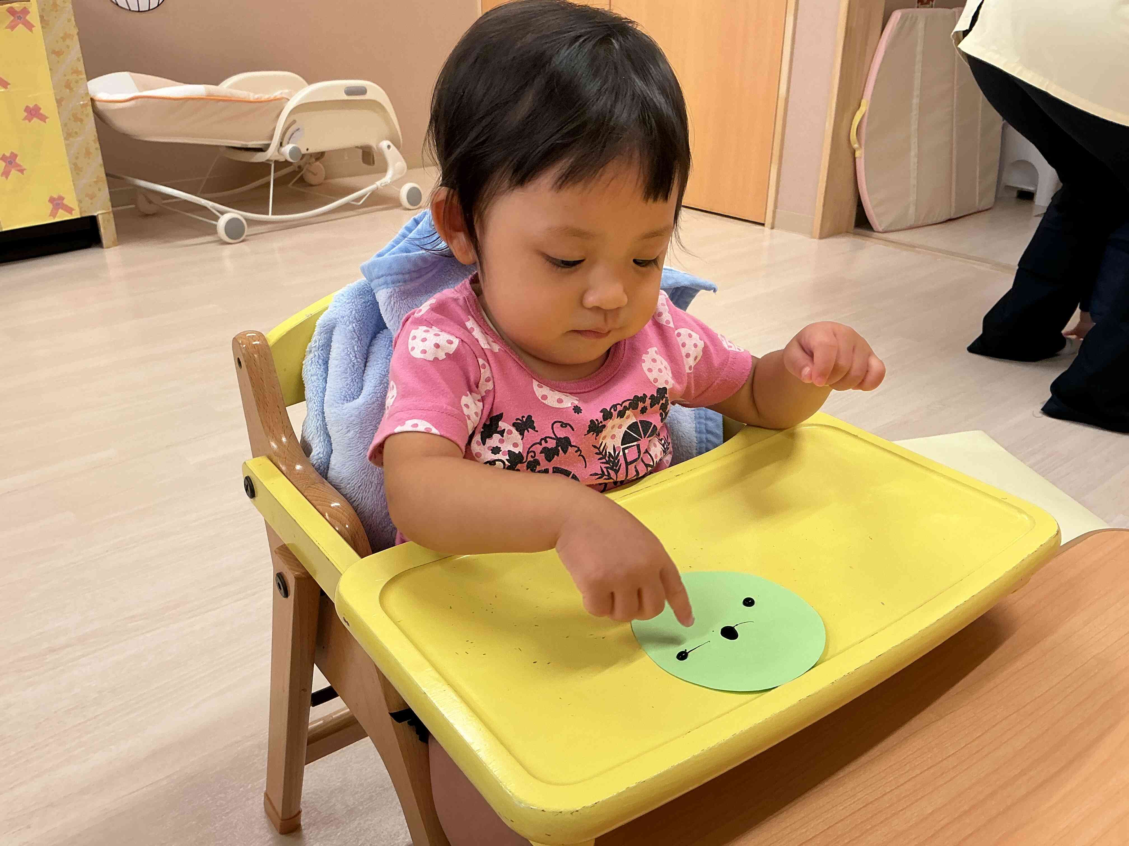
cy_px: 423
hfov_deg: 61.7
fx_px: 946
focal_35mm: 29
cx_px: 564
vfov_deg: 48.2
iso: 50
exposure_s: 1/60
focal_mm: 3
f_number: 1.8
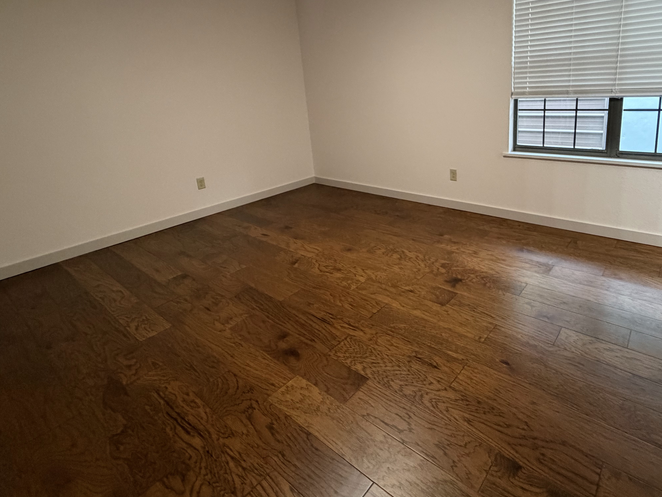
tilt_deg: -14.0
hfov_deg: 80.5
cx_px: 406
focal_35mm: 20
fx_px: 383
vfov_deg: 64.5
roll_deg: +3.0
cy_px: 172
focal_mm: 2.22
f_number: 2.2
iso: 500
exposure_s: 1/60
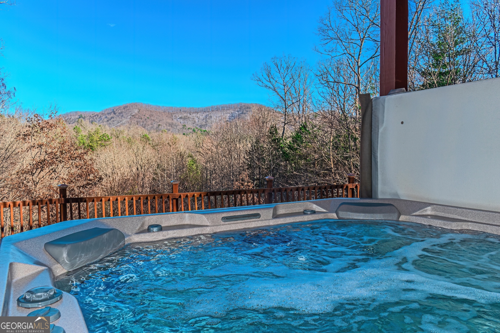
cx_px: 250
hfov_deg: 67.4
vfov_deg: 47.9
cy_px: 166
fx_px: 375
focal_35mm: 27
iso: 100
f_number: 7.1
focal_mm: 18
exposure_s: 1/200
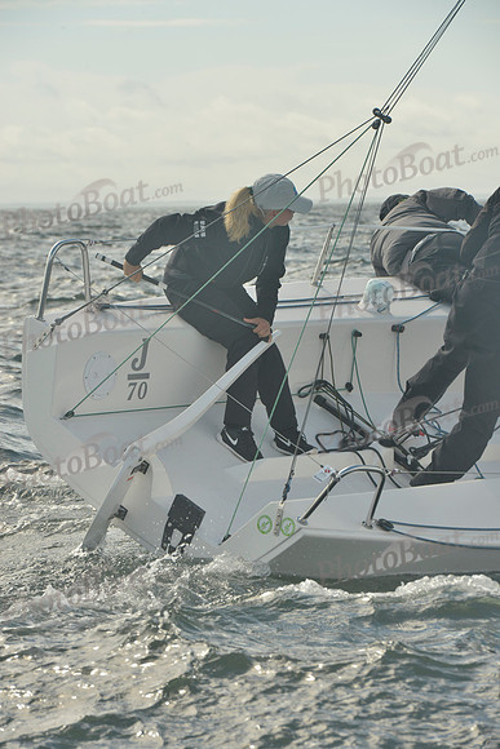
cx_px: 250
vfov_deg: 10.3
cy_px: 374
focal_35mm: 200
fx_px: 4164
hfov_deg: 6.9
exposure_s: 1/500
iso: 400
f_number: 14
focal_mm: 200
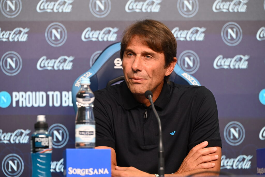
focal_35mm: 160
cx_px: 132
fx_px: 1178
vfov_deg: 8.6
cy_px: 88
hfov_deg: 12.8
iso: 1250
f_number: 4
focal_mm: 160
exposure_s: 1/250
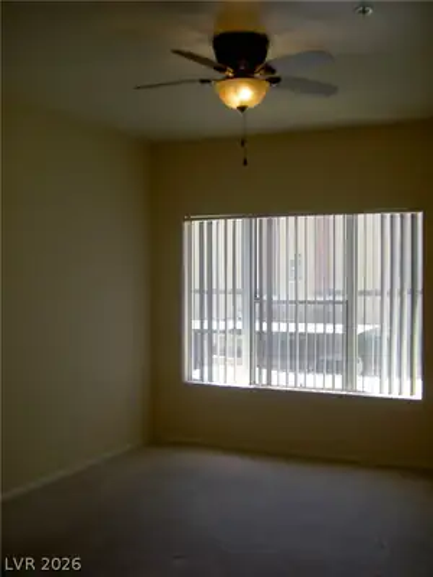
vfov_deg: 47.9
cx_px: 216
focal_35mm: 39
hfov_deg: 36.8
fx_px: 650
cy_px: 288
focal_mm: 8
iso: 100
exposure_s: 1/250
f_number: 2.8
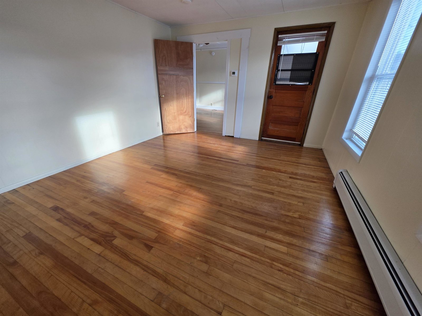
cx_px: 211
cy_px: 158
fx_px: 158
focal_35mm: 13
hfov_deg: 106.2
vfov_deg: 89.9
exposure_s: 1/120
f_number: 1.9
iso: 80
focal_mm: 2.2
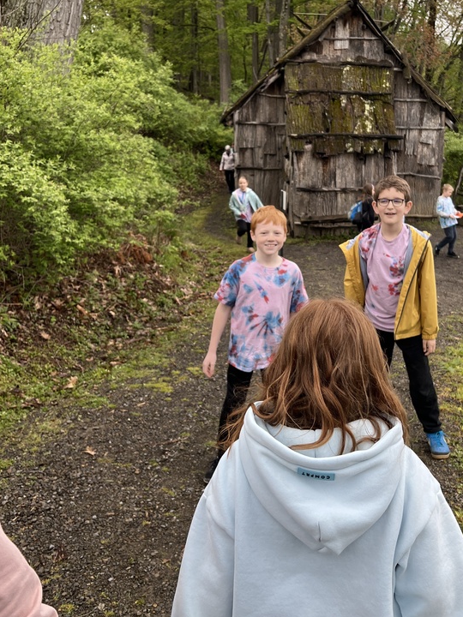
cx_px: 300
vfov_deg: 50.1
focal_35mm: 37
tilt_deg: -14.3
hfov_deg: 38.3
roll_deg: +3.8
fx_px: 660
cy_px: 285
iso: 50
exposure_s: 1/572
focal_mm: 5.7
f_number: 1.5
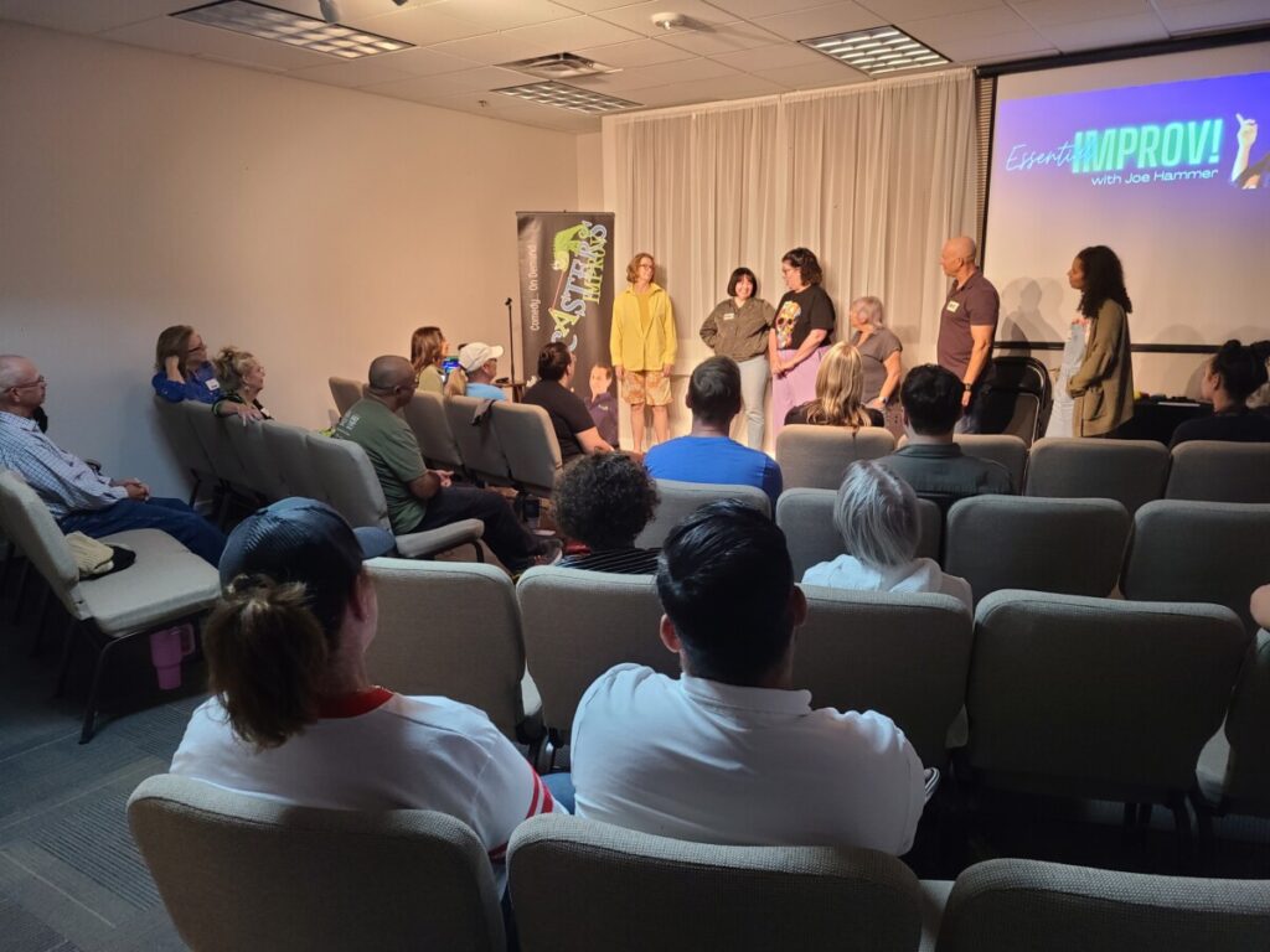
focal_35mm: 26
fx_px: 954
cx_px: 635
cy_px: 476
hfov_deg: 67.3
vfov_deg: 53.1
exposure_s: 1/40
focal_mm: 5.4
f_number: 1.8
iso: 400
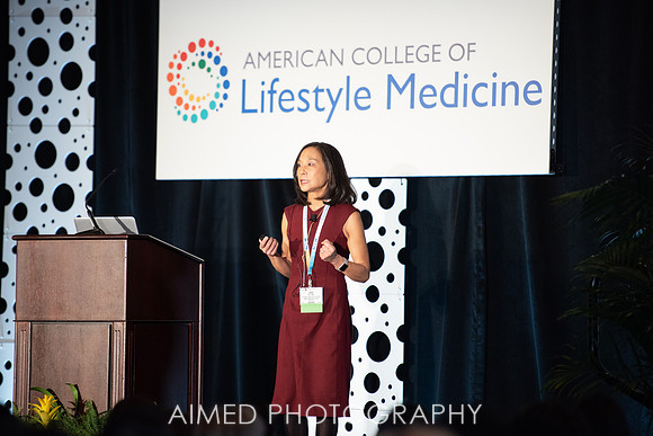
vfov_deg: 6.6
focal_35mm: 209
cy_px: 211
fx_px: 3793
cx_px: 314
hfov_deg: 9.8
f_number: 2.8
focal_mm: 200
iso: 640
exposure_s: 1/200
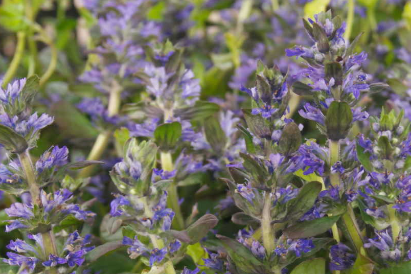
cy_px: 183
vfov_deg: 12.2
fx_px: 1279
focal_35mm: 112
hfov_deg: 18.2
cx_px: 243
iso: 1600
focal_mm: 50
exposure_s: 1/80
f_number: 8
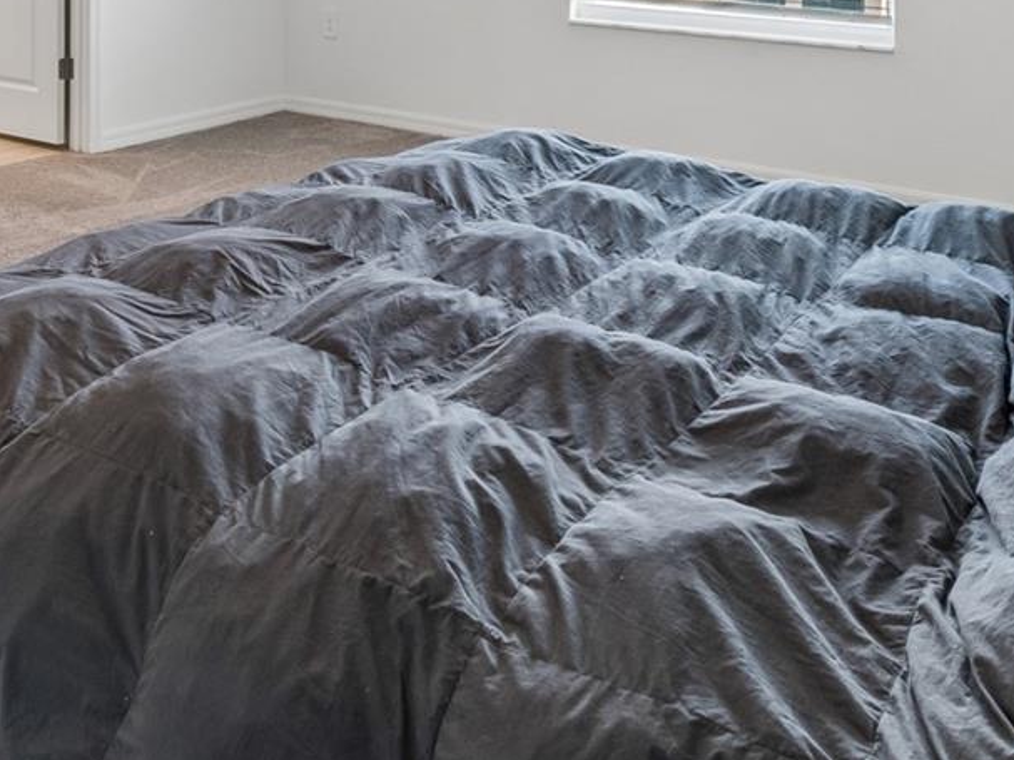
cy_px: -40
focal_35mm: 38
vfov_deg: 33.7
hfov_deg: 48.6
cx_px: 398
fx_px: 1113
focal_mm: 10
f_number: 7.1
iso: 100
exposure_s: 1/13
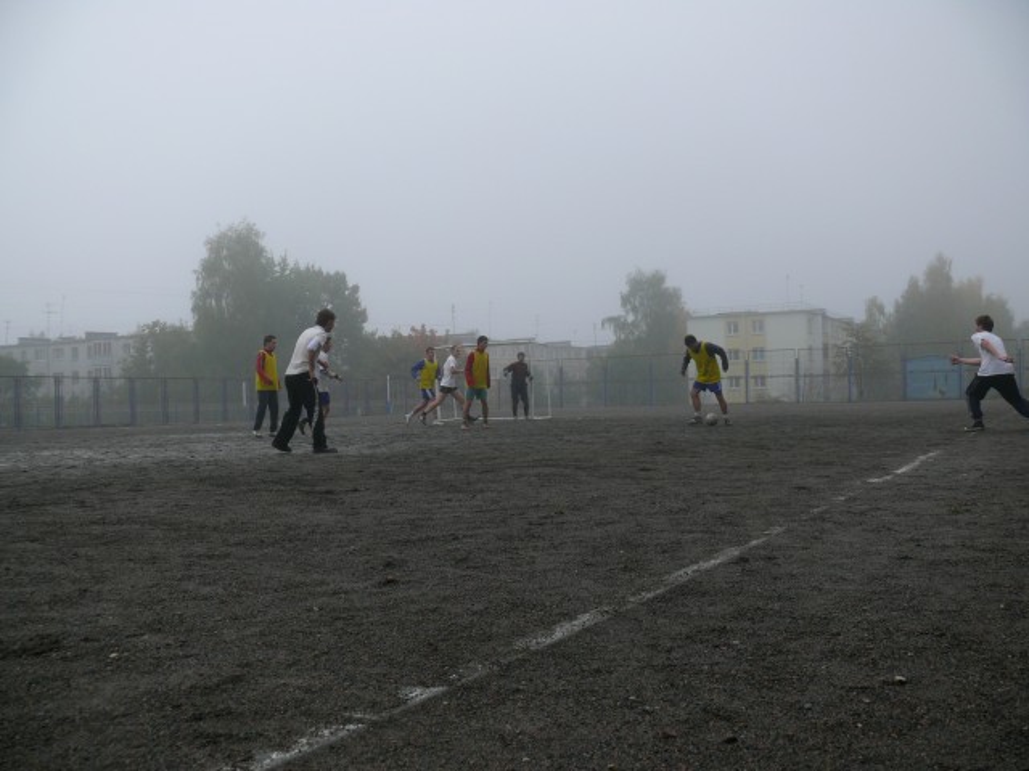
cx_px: 514
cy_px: 386
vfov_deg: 40.7
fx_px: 1040
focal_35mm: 35
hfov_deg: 52.6
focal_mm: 7.4
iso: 100
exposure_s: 1/500
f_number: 2.8
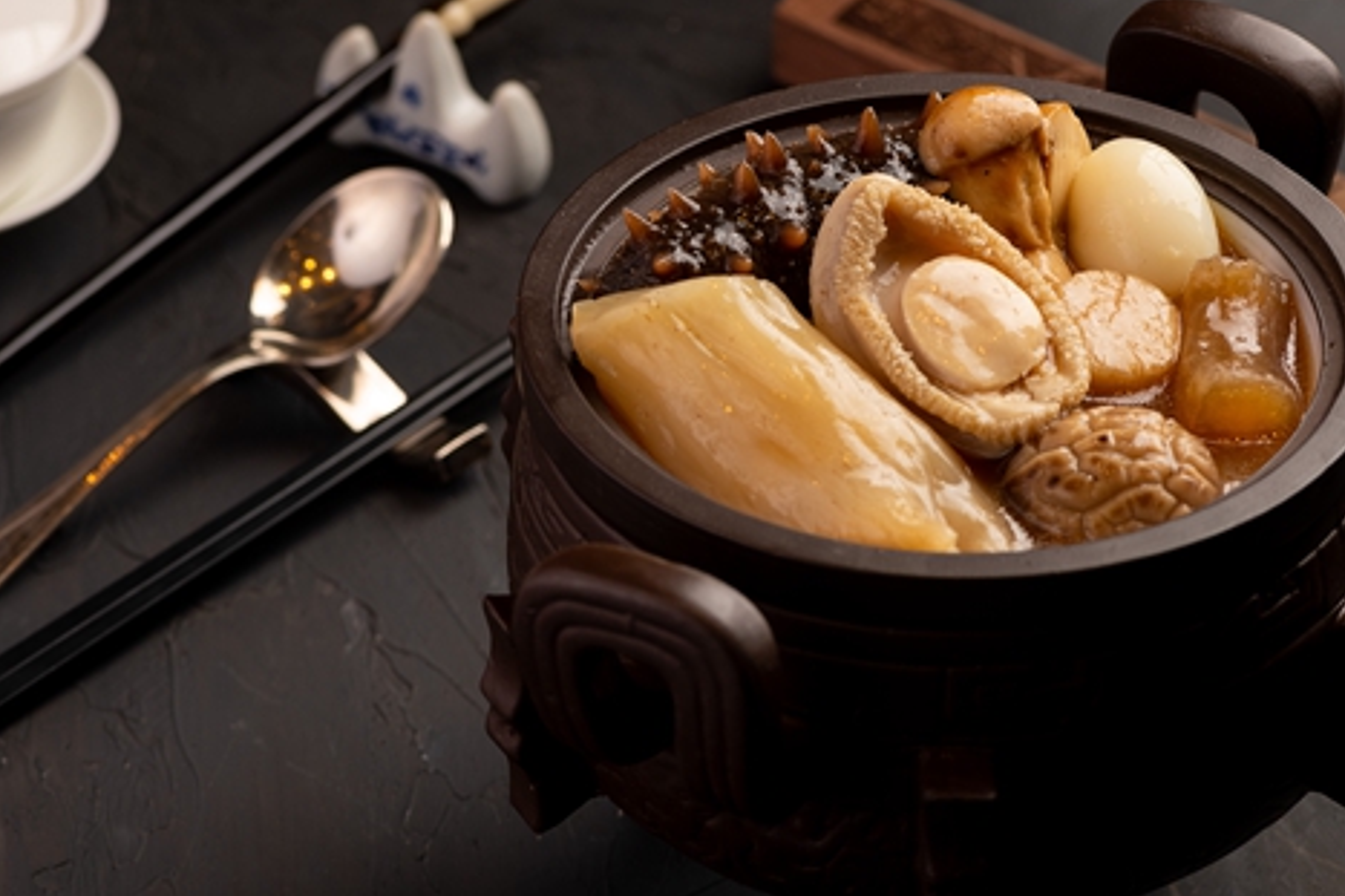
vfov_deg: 10.2
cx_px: 723
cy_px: 475
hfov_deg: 15.2
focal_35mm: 135
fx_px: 5042
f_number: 8
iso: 200
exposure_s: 1/100
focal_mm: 105
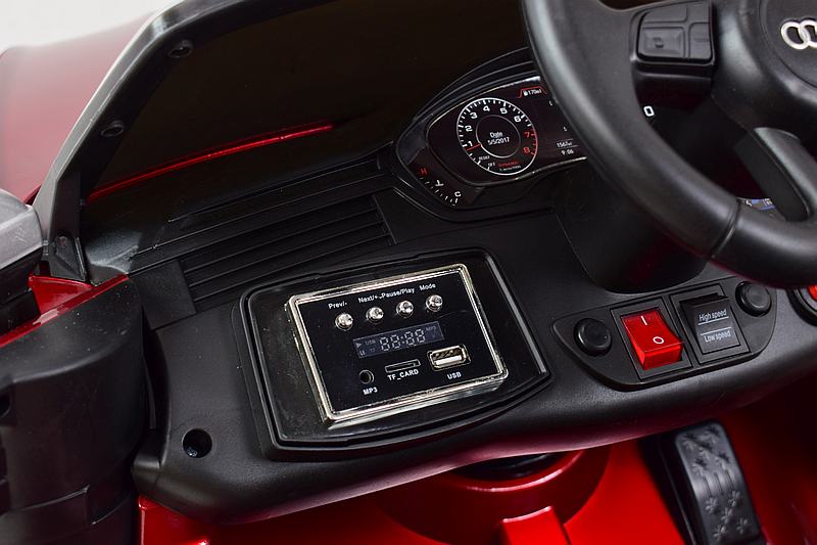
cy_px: 272
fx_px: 1361
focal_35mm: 60
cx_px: 408
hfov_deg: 33.4
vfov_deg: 22.6
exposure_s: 1/80
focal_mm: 40
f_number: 8
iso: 500
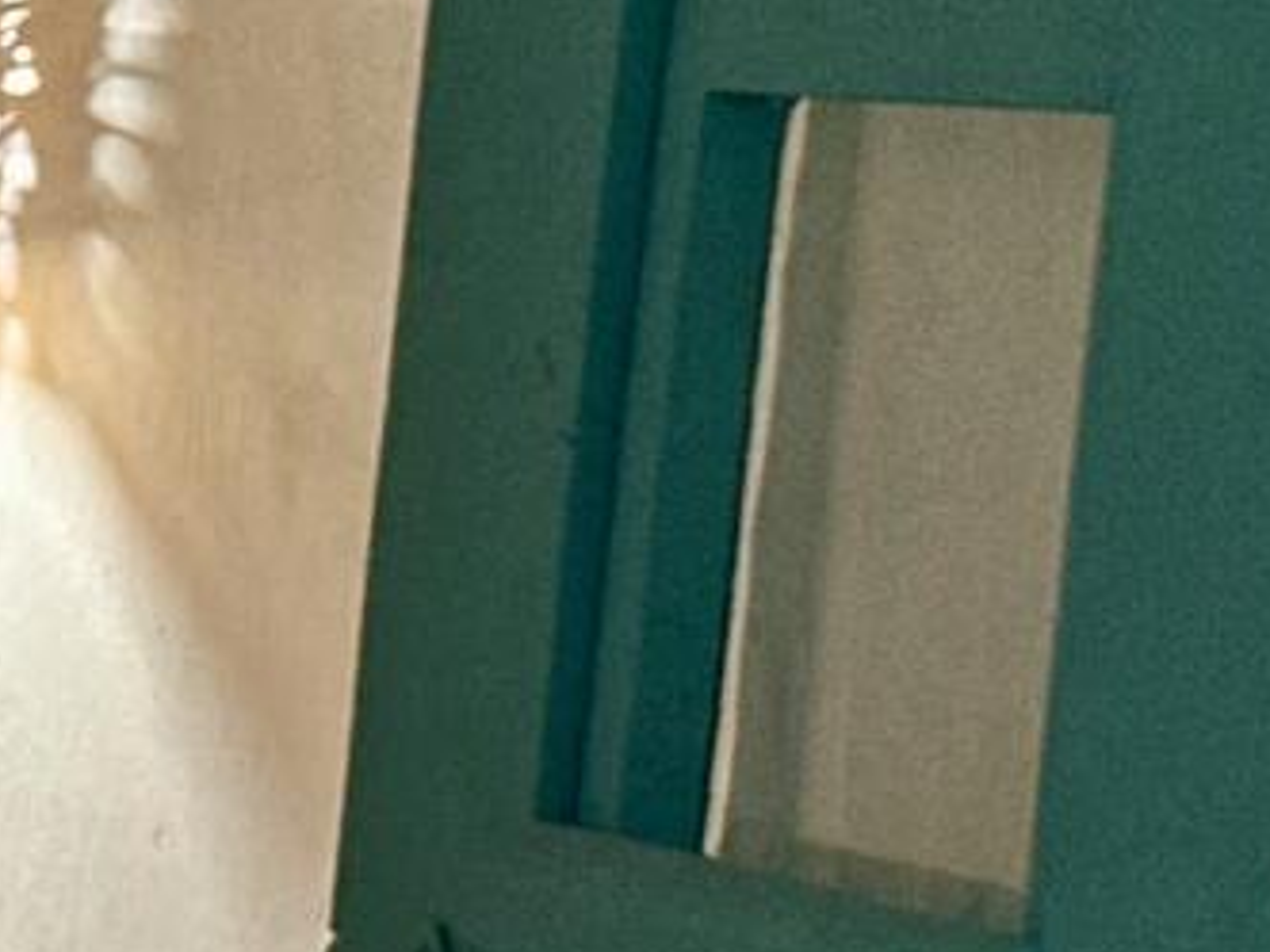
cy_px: 944
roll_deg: -4.3
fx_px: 8475
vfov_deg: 6.4
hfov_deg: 8.1
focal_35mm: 231
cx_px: -1500
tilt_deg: -5.4
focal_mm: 6.86
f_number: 1.78
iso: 200
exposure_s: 1/33
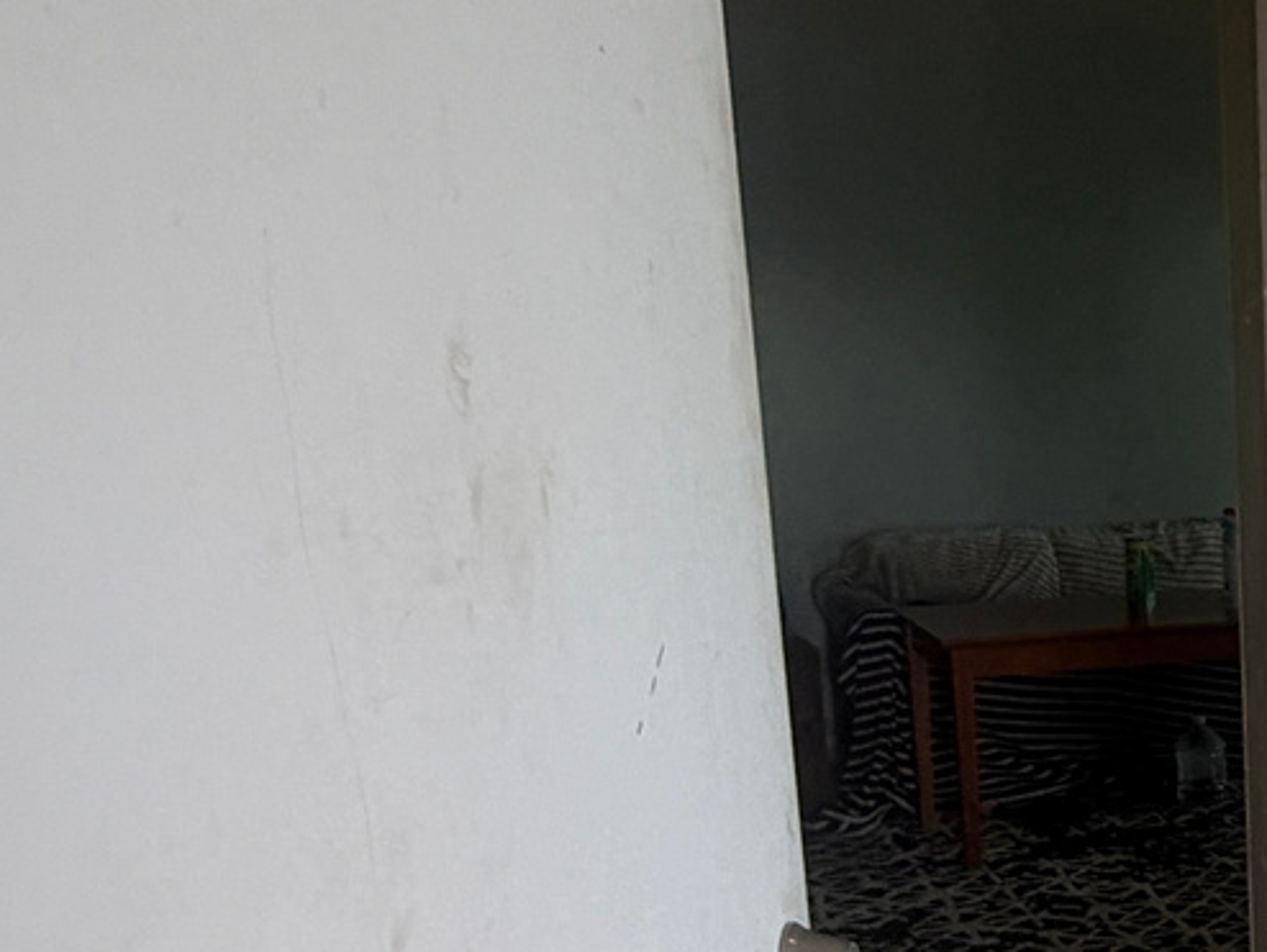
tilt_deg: -14.7
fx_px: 2124
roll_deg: -0.1
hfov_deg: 28.5
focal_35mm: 58
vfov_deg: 24.4
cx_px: 1554
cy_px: 885
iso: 80
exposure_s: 1/121
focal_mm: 2.22
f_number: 2.2
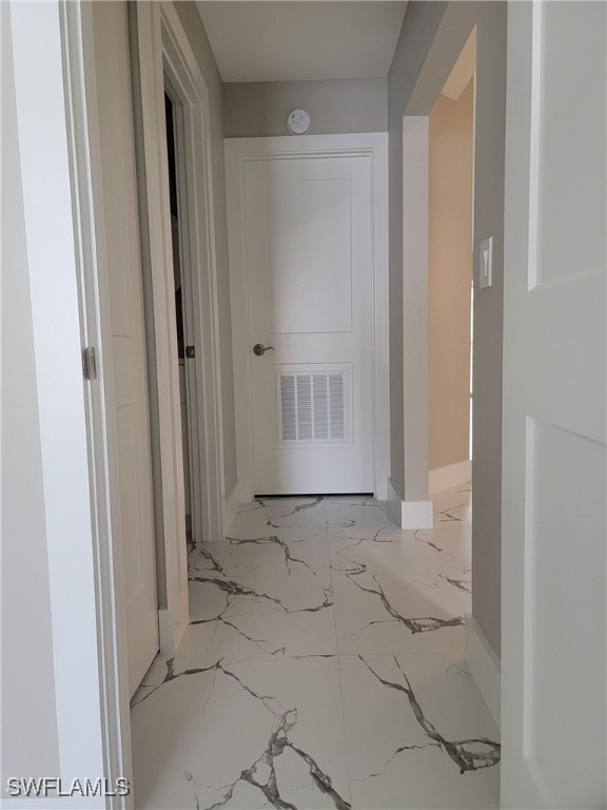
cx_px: 304
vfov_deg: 71.6
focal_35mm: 24
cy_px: 405
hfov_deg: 56.8
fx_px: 561
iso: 250
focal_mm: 6.7
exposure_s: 1/120
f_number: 1.8
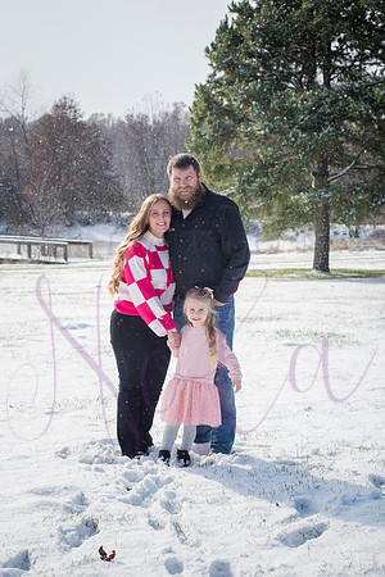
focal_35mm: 80
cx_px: 192
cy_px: 288
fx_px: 1283
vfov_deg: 25.4
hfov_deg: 17.1
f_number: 8
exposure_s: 1/1250
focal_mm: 80
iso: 640
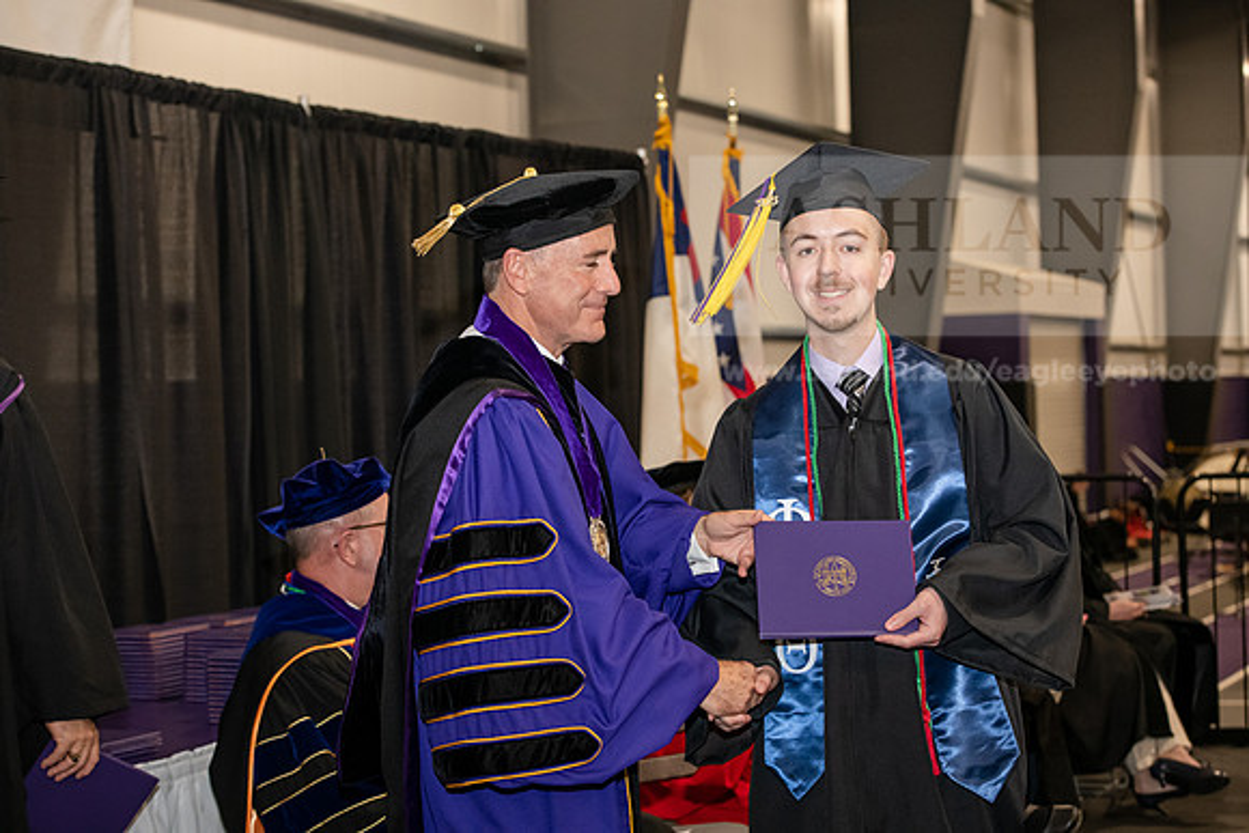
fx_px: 2429
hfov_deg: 28.8
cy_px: 416
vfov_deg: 19.5
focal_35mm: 70
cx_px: 624
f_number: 5
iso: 2500
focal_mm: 70
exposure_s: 1/200
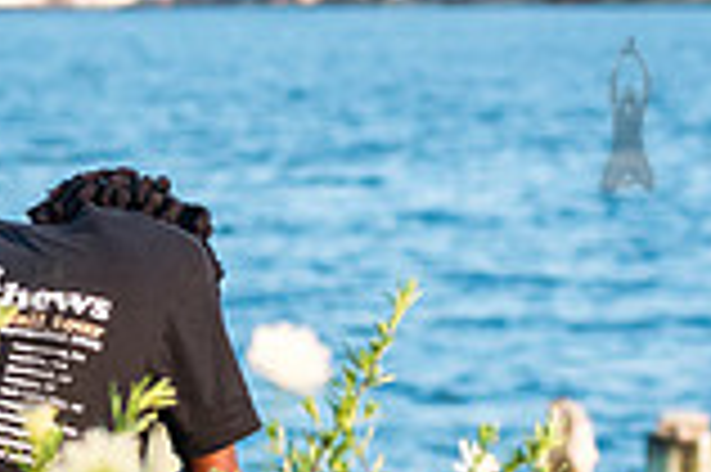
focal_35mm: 295
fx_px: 5820
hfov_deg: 7.0
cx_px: 45
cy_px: 330
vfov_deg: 4.6
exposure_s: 1/800
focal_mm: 80
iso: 1000
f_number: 4.5
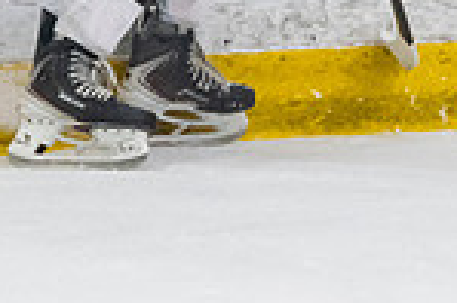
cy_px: -236
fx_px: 13530
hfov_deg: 1.9
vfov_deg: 1.3
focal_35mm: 1067
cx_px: 282
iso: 2000
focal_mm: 122
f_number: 3.2
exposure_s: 1/640
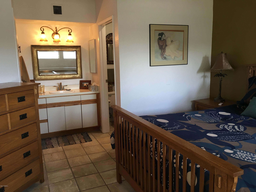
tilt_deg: -8.2
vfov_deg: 48.2
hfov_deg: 61.7
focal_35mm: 29
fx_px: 214
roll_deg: +1.8
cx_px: 128
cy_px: 96
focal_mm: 4.15
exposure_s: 1/30
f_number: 2.2
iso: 64
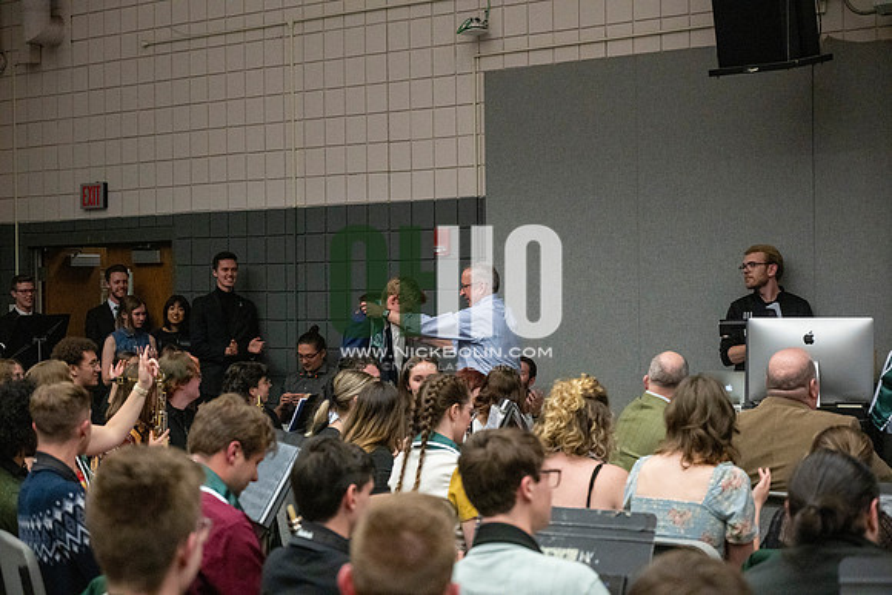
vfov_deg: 19.5
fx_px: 1735
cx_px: 446
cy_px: 298
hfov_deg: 28.8
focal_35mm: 70
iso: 10000
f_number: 4
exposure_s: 1/500
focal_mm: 70
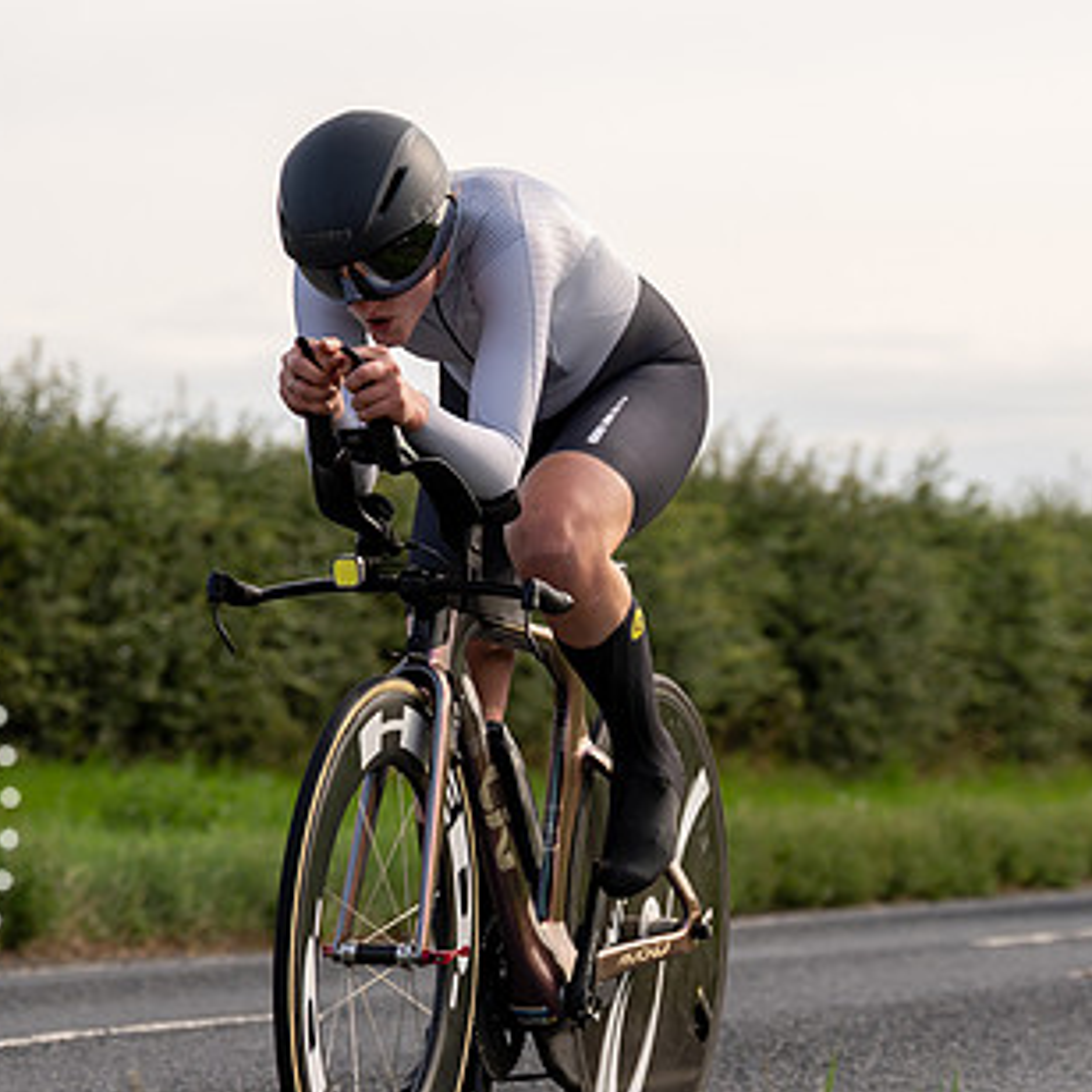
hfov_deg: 9.3
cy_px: 498
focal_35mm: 188
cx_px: 308
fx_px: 6710
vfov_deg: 9.3
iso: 160
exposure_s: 1/1000
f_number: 4
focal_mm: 83
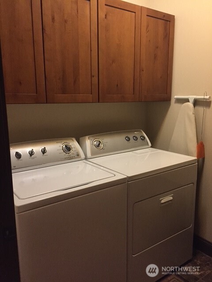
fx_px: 237
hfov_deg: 48.2
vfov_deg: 61.7
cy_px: 141
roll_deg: +0.3
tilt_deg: -9.7
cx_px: 106
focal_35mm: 29
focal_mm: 4.15
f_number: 2.2
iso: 320
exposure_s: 1/30
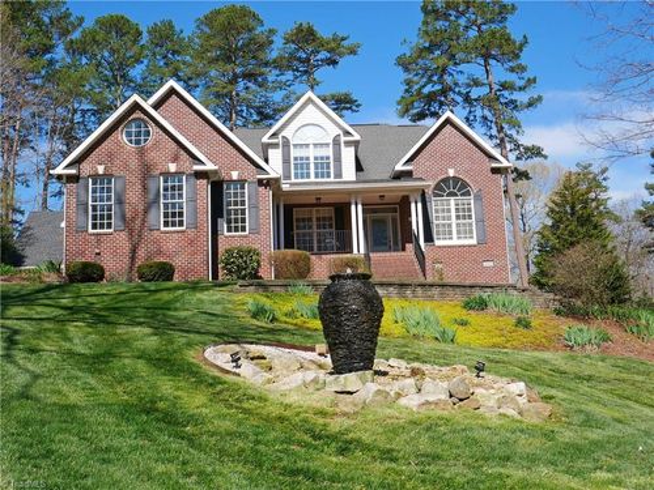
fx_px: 756
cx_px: 327
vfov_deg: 36.0
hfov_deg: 46.8
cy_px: 245
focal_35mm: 40
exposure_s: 1/400
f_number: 9
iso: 200
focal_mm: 20
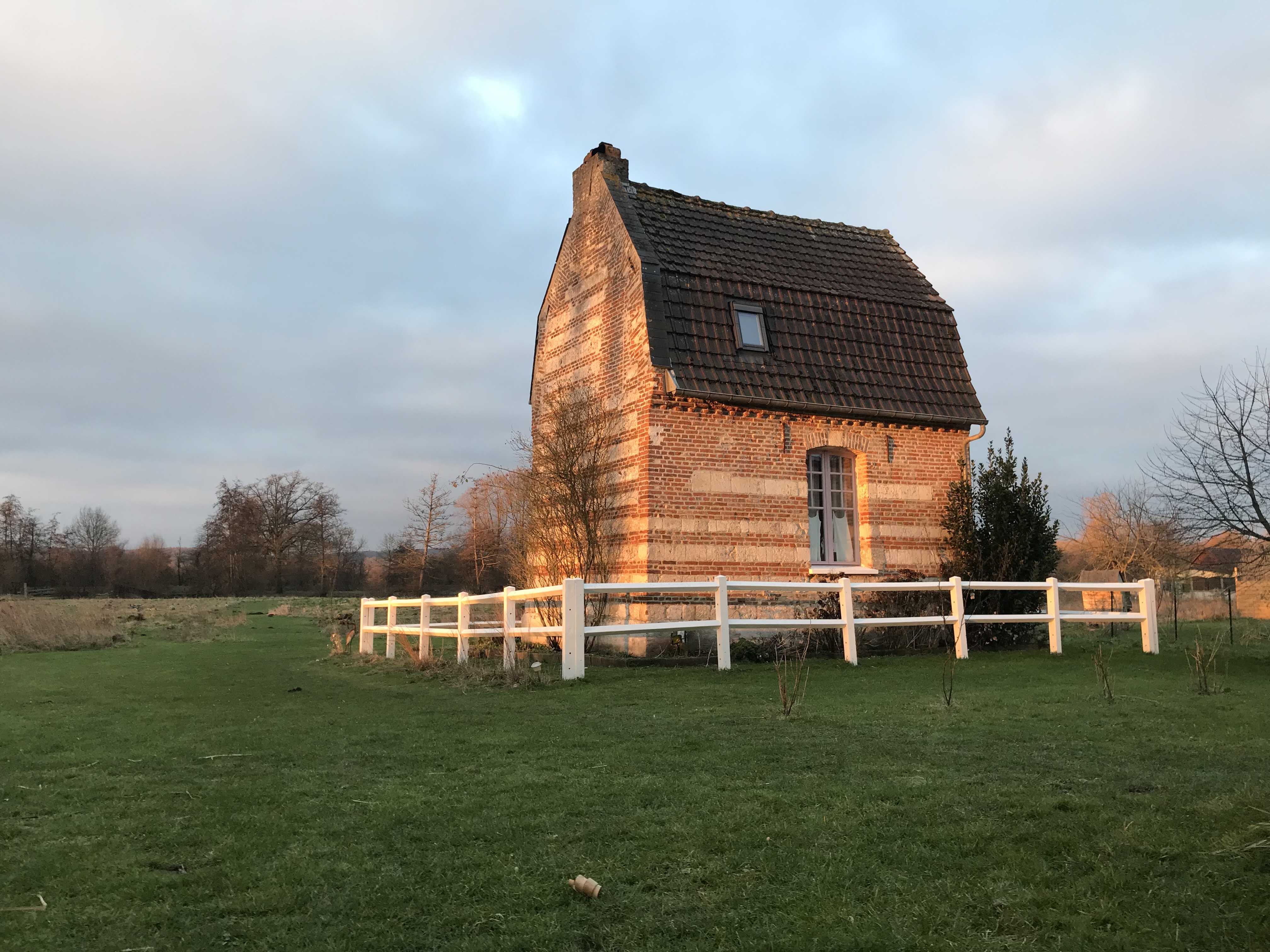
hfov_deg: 63.4
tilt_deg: +5.3
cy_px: 476
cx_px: 635
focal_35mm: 28
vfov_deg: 49.7
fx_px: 1027
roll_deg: +1.1
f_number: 1.8
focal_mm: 3.99
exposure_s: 1/100
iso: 32
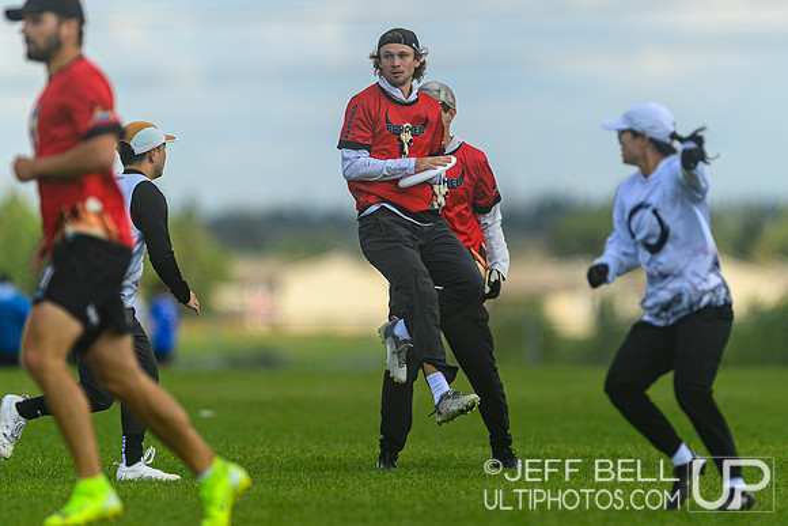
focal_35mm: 573
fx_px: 12552
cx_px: 418
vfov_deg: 2.4
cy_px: 261
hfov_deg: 3.6
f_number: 3.2
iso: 100
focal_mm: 400
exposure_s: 1/1600
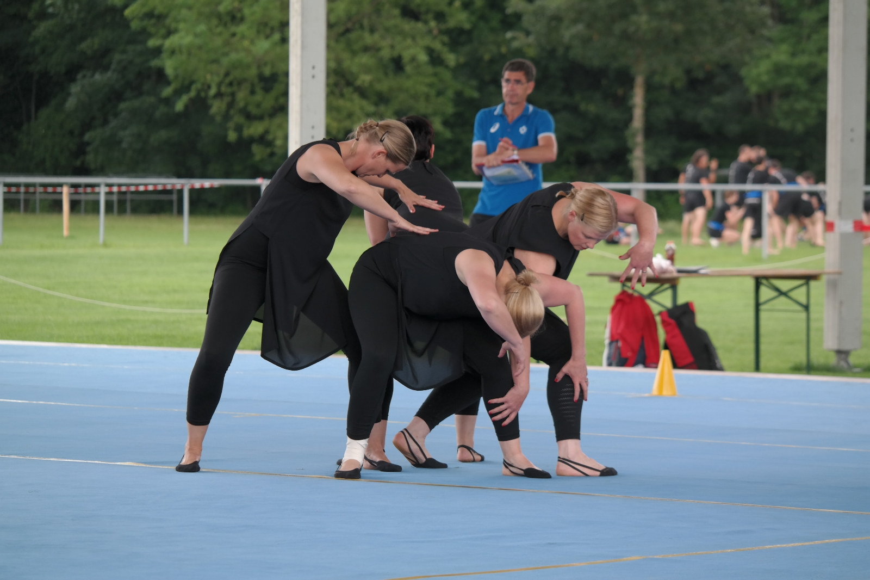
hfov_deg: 10.3
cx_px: 435
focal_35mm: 200
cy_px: 290
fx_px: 4832
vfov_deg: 6.9
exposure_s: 1/160
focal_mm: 130
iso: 400
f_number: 5
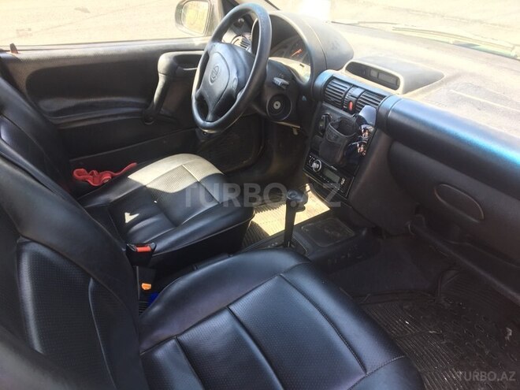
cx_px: 260
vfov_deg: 48.2
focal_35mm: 29
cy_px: 195
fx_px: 436
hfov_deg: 61.7
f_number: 2.2
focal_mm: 4.15
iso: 40
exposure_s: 1/100
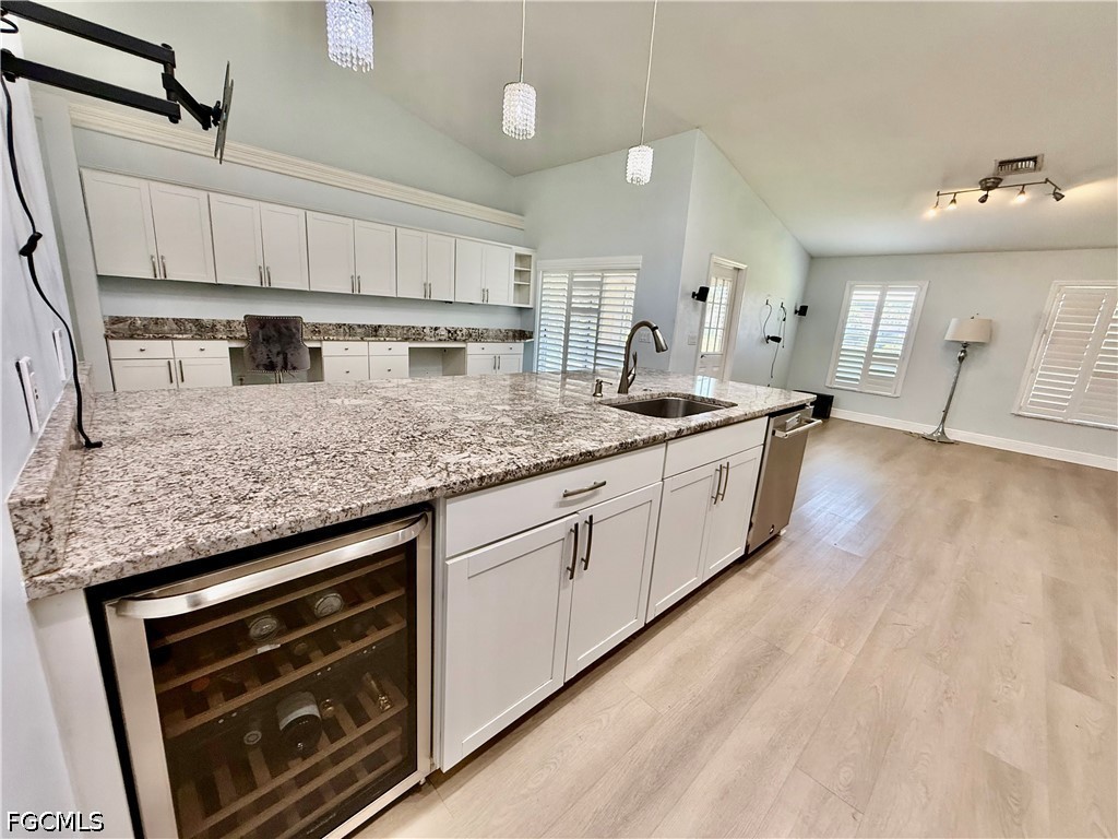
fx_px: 452
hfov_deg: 102.1
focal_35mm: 14
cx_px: 559
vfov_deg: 85.7
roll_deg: -4.2
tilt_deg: -12.8
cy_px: 420
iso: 200
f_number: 2.2
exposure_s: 1/120
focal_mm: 2.22
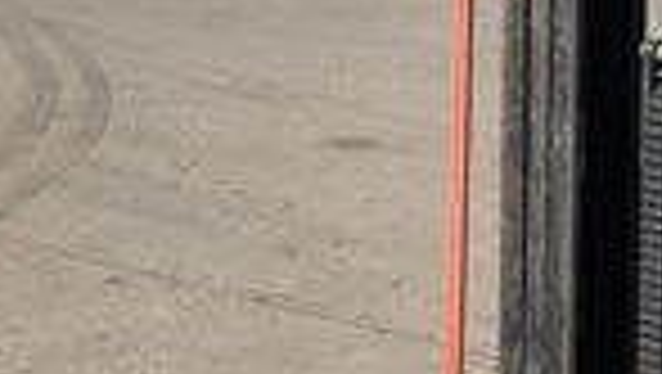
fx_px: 1511
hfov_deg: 22.8
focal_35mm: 86
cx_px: 788
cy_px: -59
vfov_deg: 13.7
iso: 25
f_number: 1.8
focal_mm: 3
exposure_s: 1/1121
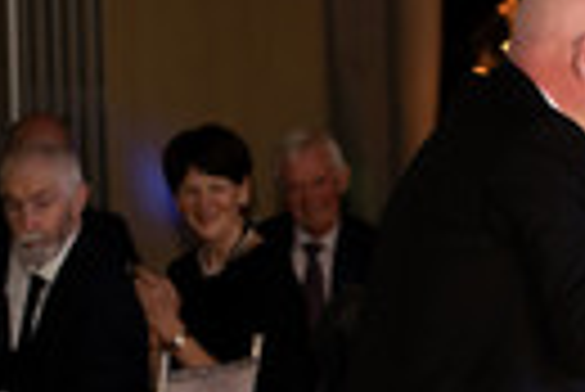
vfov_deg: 4.5
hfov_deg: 6.7
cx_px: 675
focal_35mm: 307
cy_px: 561
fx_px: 4994
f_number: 2.8
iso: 640
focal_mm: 100
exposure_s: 1/250
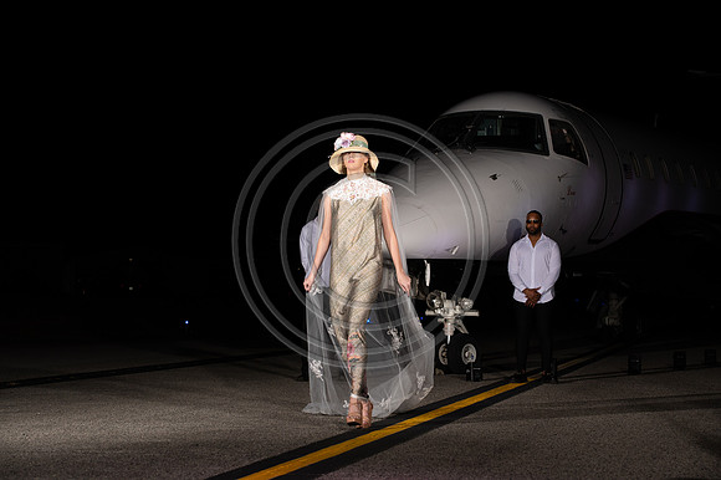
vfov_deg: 14.8
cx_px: 360
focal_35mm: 92
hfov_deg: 22.2
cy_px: 240
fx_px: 1841
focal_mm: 92
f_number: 6.3
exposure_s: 1/200
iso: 1000
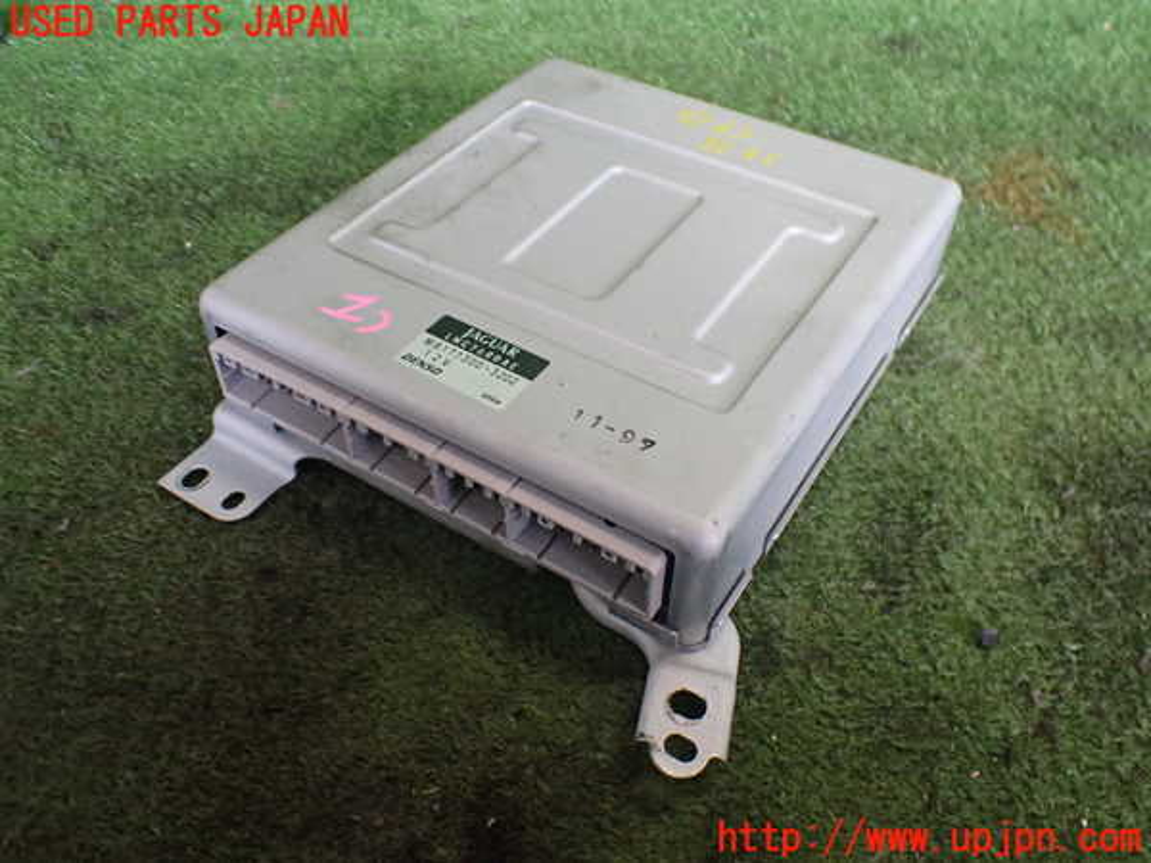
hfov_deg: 60.0
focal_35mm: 30
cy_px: 432
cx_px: 576
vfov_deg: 46.8
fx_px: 998
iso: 500
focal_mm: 5.4
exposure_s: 1/125
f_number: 2.3
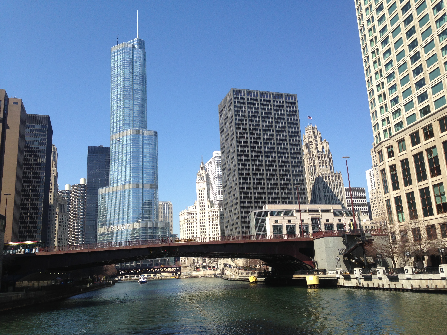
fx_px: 426
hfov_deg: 55.4
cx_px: 224
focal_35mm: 33
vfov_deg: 42.9
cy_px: 168
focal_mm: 4.12
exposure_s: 1/1391
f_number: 2.4
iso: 50
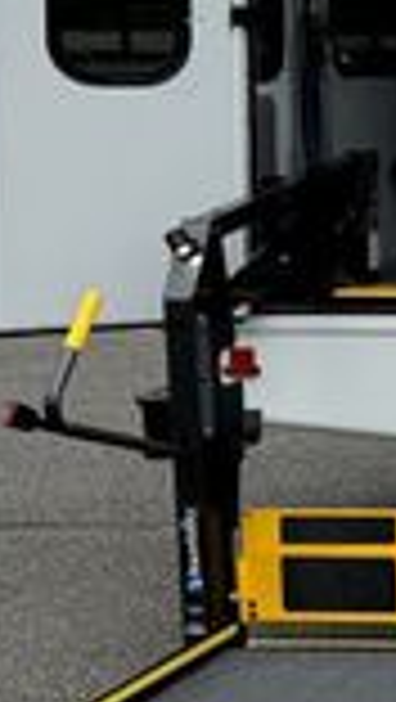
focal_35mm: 107
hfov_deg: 8.9
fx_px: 1993
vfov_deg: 19.8
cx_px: 1242
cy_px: 140
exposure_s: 1/3802
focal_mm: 6.76
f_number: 1.78
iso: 80
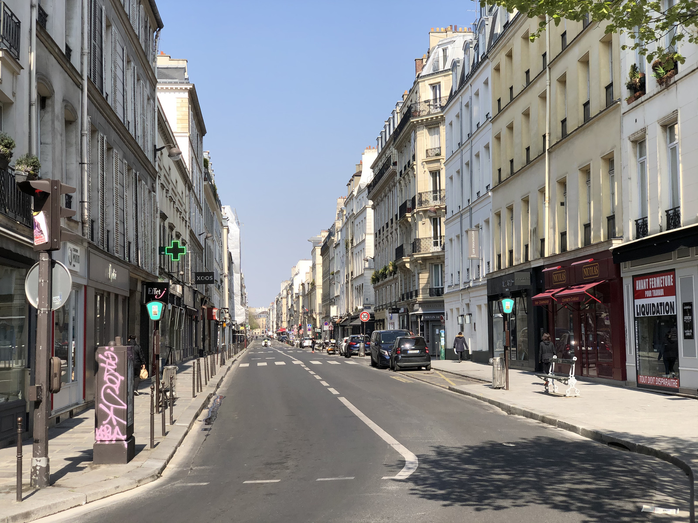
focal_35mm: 52
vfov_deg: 28.0
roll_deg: +1.5
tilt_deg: +4.4
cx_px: 349
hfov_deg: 36.8
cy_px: 262
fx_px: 1049
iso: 16
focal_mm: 6
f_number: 2.4
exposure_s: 1/867
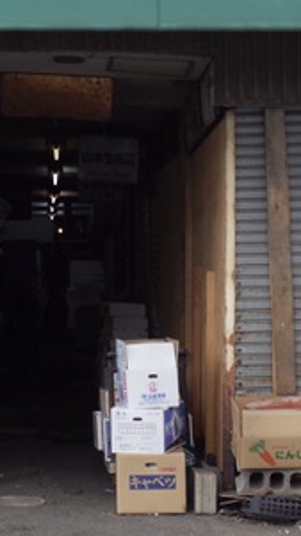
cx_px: 49
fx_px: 1506
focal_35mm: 106
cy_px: 70
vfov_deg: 19.9
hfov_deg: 11.4
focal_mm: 18.3
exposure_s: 1/250
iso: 200
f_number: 5.6
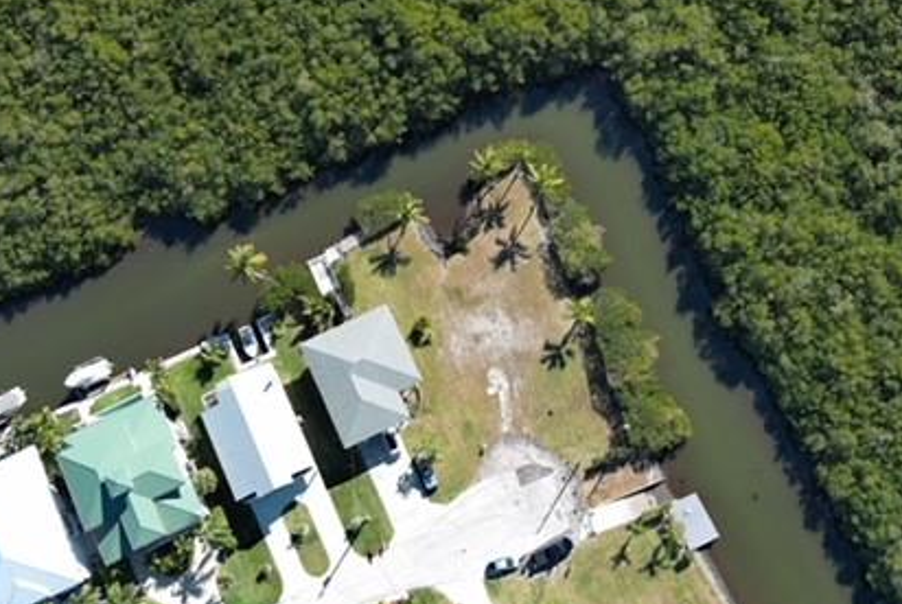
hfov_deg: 43.5
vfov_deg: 29.9
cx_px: 501
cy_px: 265
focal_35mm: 45
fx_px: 1129
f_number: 2.8
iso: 100
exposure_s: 1/73.1
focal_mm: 10.57
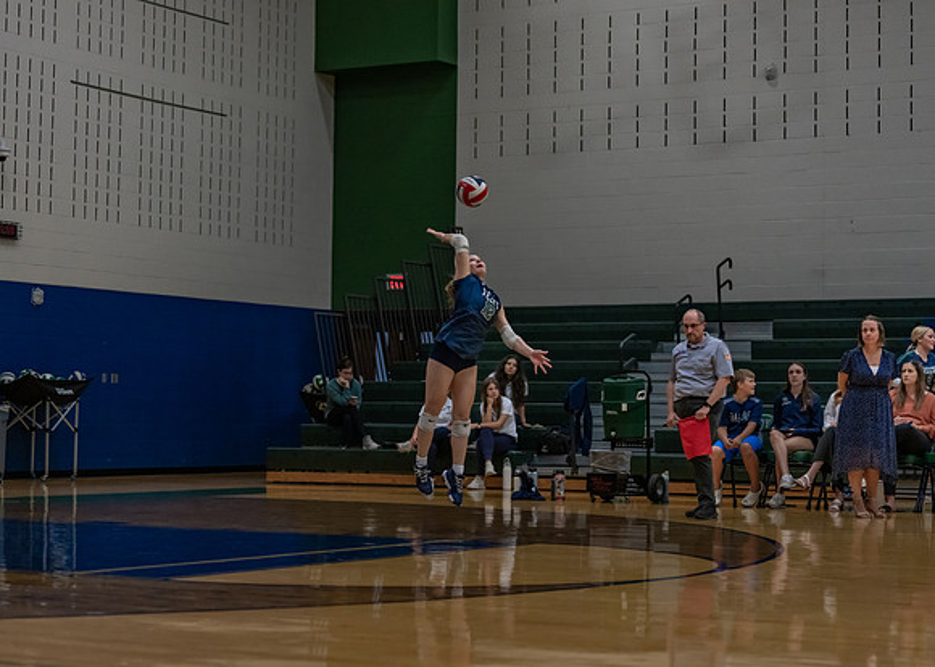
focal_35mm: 73
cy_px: 334
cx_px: 468
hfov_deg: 27.0
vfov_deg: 19.4
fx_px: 1947
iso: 2500
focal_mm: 70
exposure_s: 1/1000
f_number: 2.8
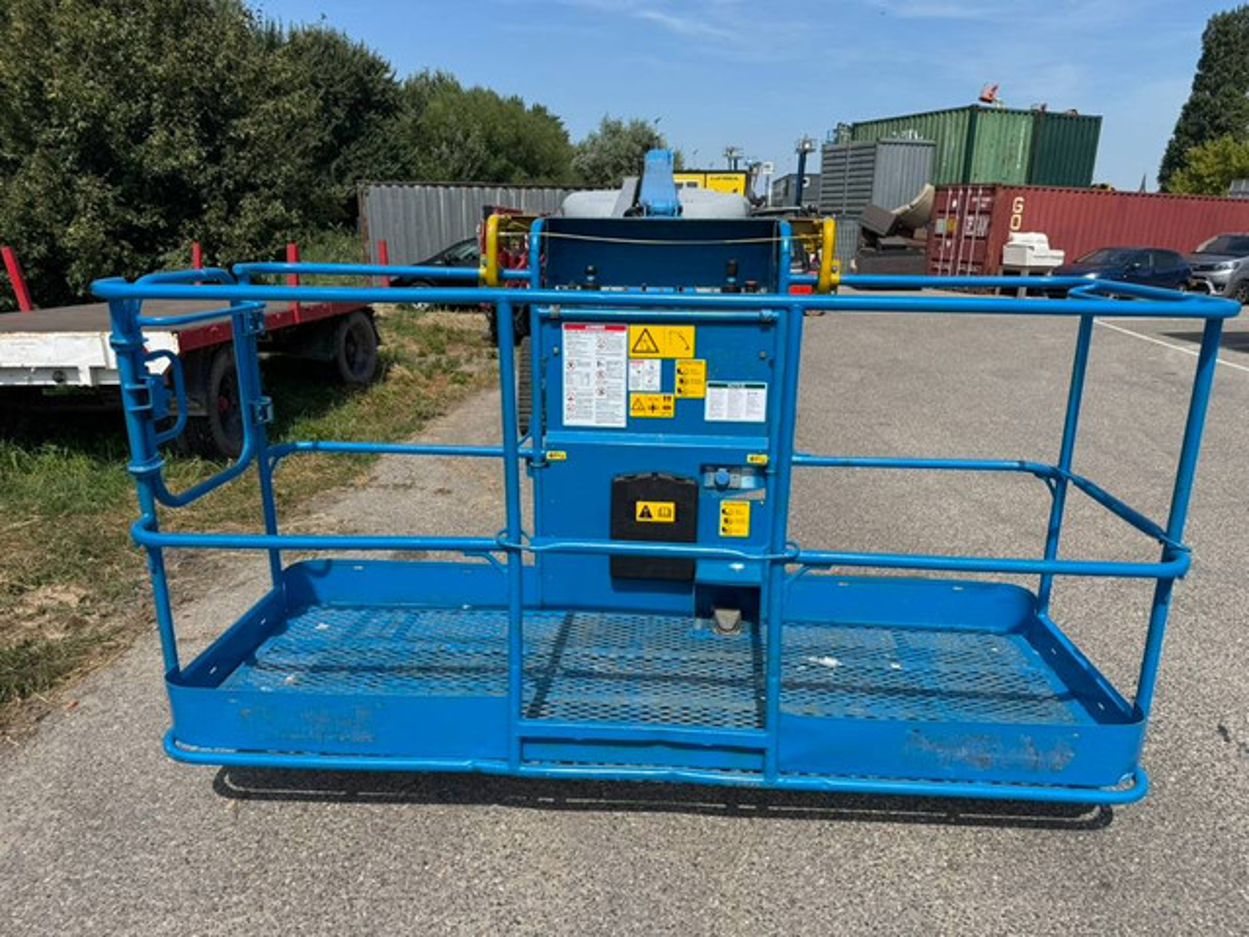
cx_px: 624
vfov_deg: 56.8
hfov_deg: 71.6
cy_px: 468
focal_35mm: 24
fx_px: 866
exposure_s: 1/4608
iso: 80
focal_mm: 6.76
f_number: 1.78
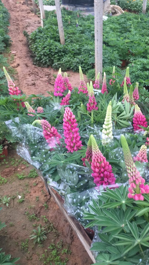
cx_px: 96
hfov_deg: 36.4
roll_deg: +1.3
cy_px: 134
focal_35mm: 32
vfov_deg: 61.0
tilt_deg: -36.7
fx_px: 225
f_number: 2.2
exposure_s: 1/17
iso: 40
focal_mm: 4.15
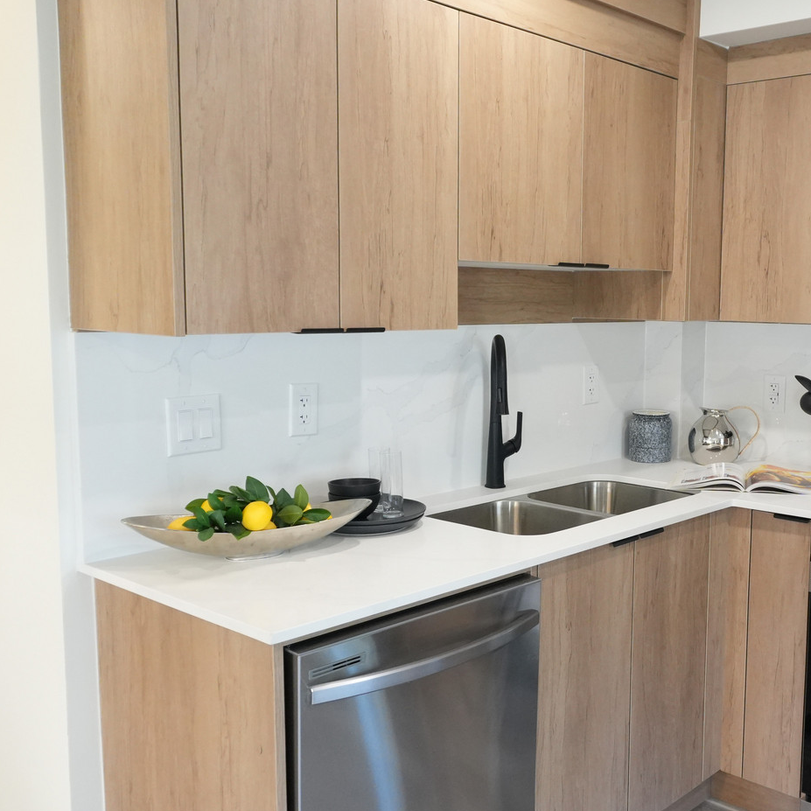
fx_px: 1007
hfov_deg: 42.9
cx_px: 572
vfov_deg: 43.9
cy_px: 417
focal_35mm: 38
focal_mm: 16
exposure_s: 1/160
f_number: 3.5
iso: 2000
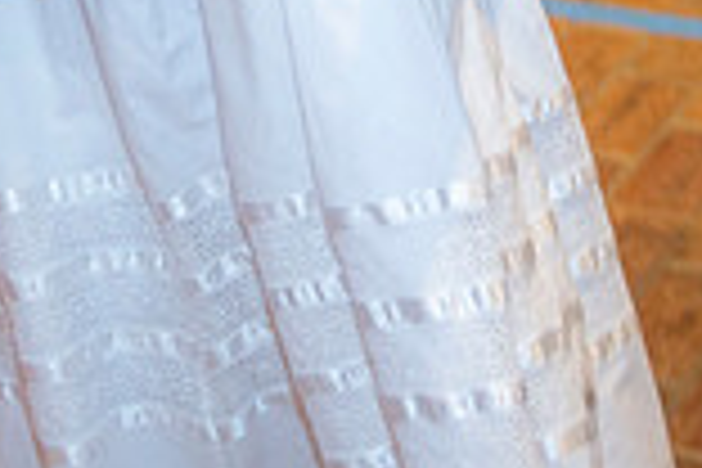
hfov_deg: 14.6
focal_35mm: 141
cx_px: 333
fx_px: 2749
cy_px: -346
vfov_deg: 9.3
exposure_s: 1/125
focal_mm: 38
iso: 1600
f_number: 4.5
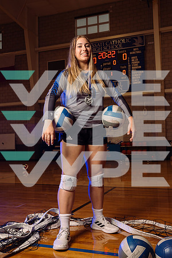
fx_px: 279
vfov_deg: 49.6
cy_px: 129
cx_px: 86
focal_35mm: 39
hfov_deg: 34.2
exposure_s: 1/200
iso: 250
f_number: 8
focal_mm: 39
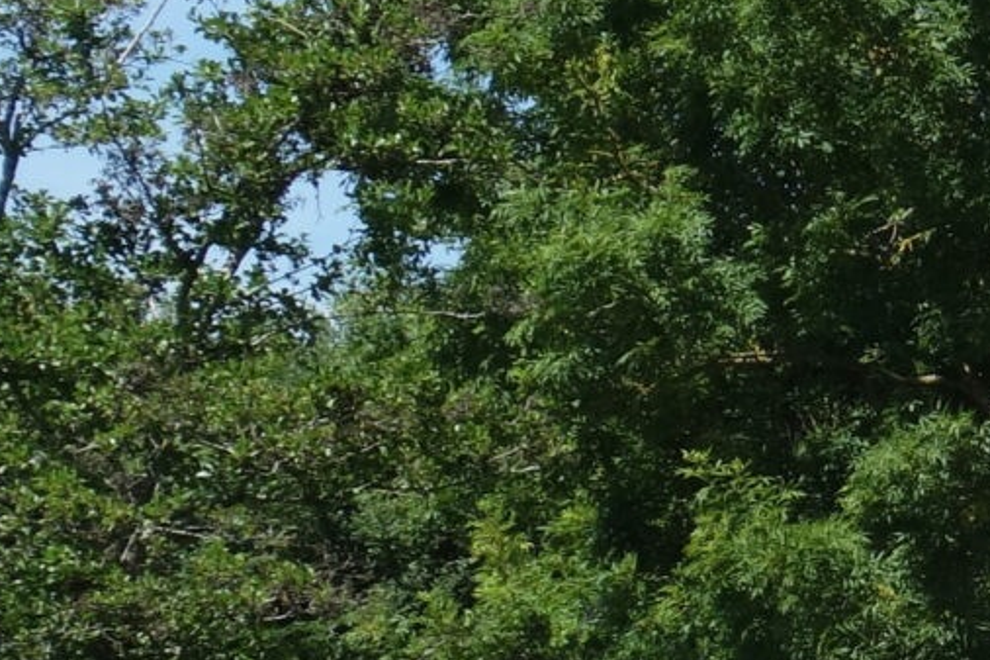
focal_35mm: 177
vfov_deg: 7.7
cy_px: 467
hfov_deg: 10.3
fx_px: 4866
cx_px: 2256
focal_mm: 12.94
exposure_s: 1/500
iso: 125
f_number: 5.6
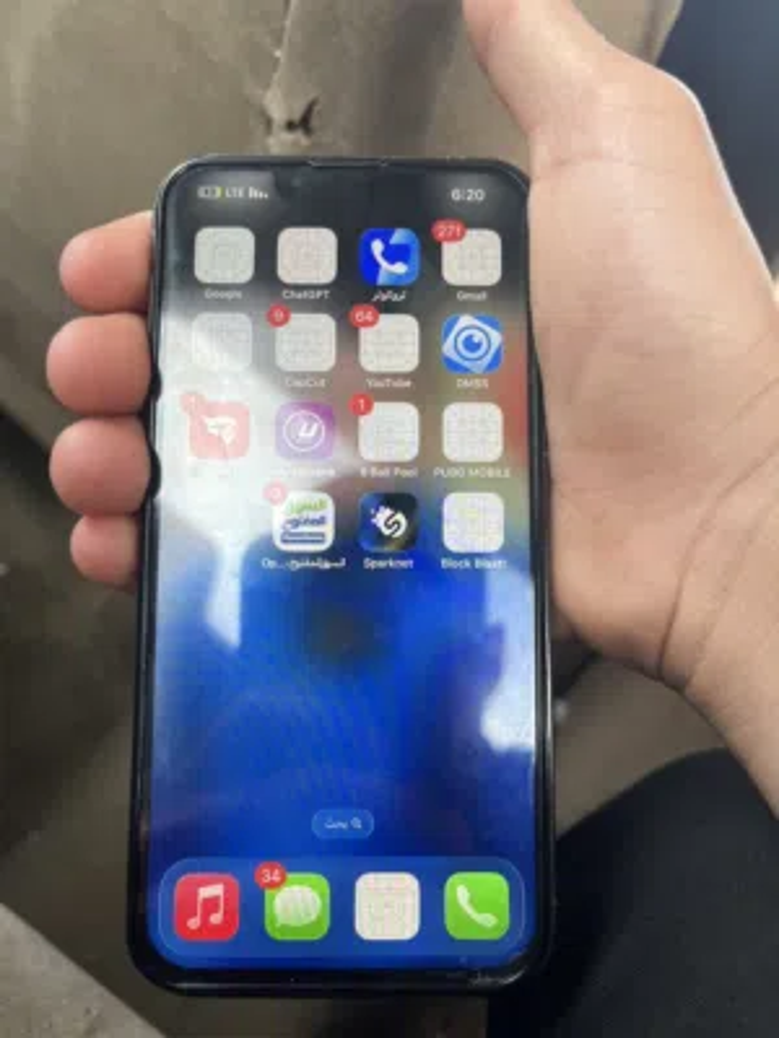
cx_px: 390
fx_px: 780
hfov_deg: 53.1
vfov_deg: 67.3
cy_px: 519
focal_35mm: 26
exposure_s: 1/121
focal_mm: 5.1
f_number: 1.6
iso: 125
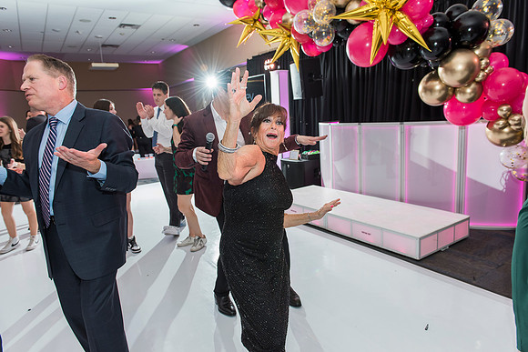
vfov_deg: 53.2
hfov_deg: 73.7
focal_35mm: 24
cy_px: 176
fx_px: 352
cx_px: 264
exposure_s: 1/100
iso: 1000
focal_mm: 24
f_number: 4.5
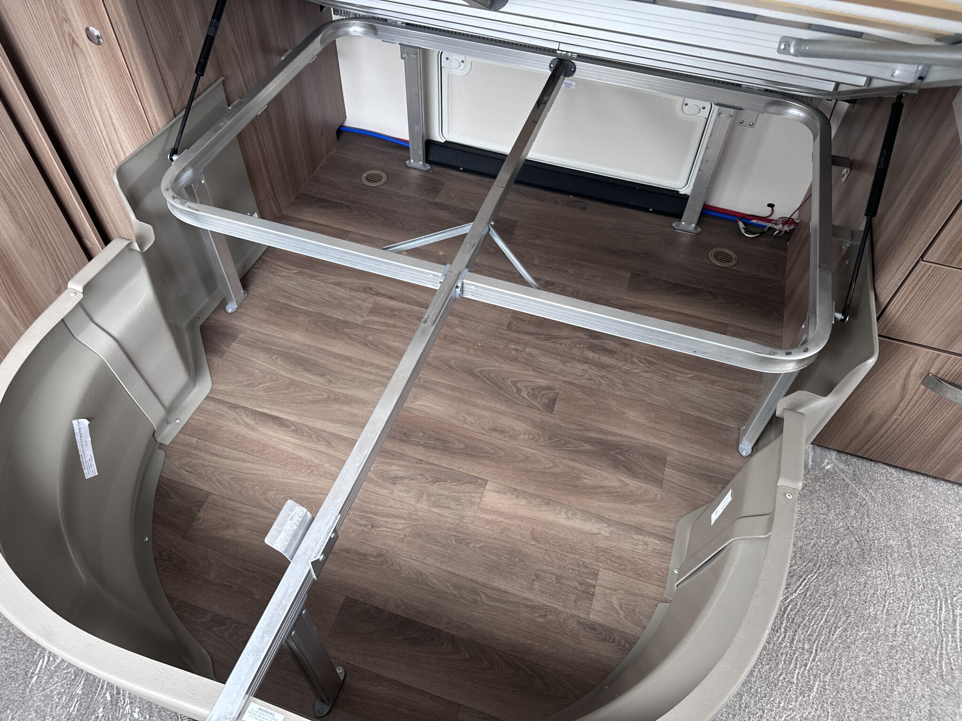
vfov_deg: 56.8
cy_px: 360
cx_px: 481
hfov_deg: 71.6
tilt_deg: -49.3
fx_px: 667
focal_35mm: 24
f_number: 1.78
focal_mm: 6.86
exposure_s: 1/78
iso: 250
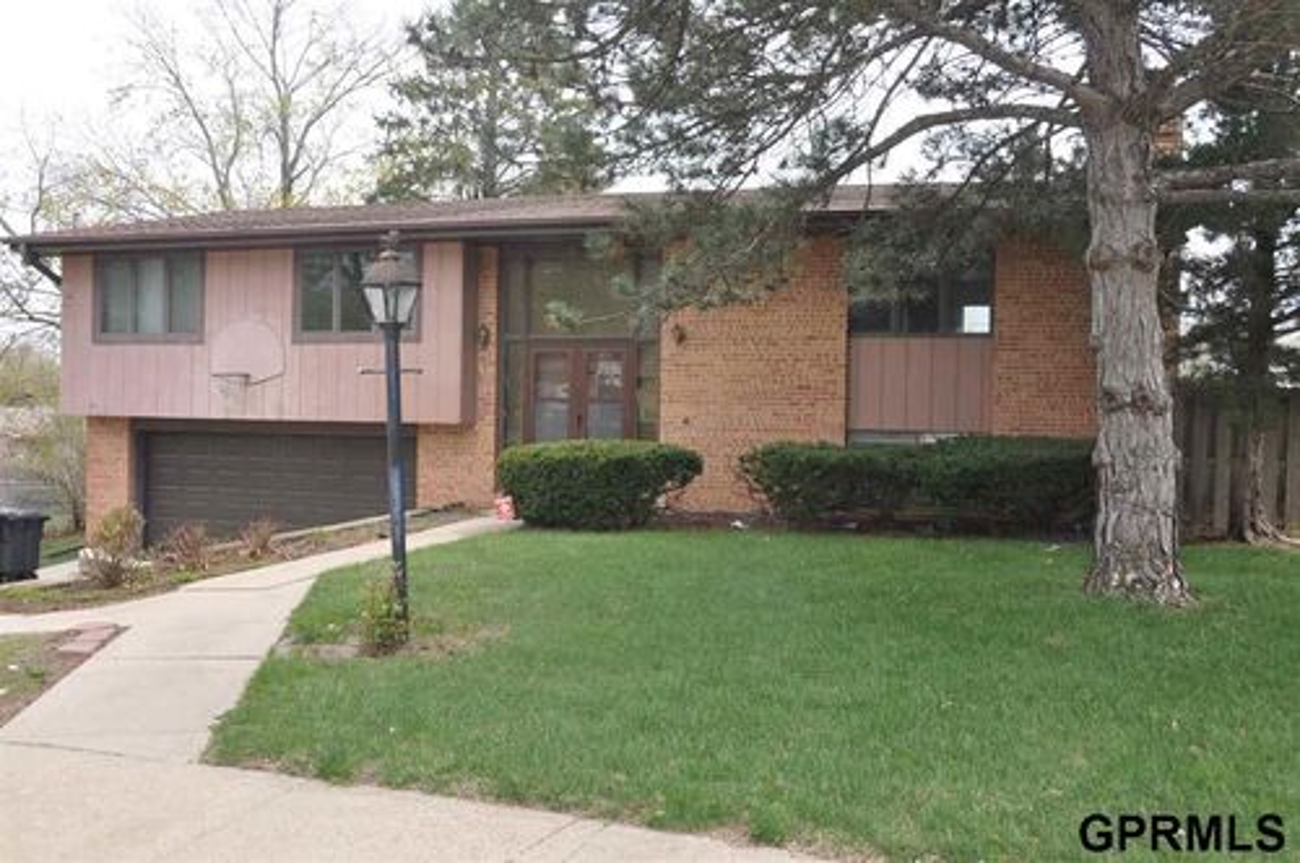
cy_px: 432
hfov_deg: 62.0
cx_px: 650
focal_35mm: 30
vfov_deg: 43.5
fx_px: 1082
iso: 200
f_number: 9
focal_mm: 20
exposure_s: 1/200
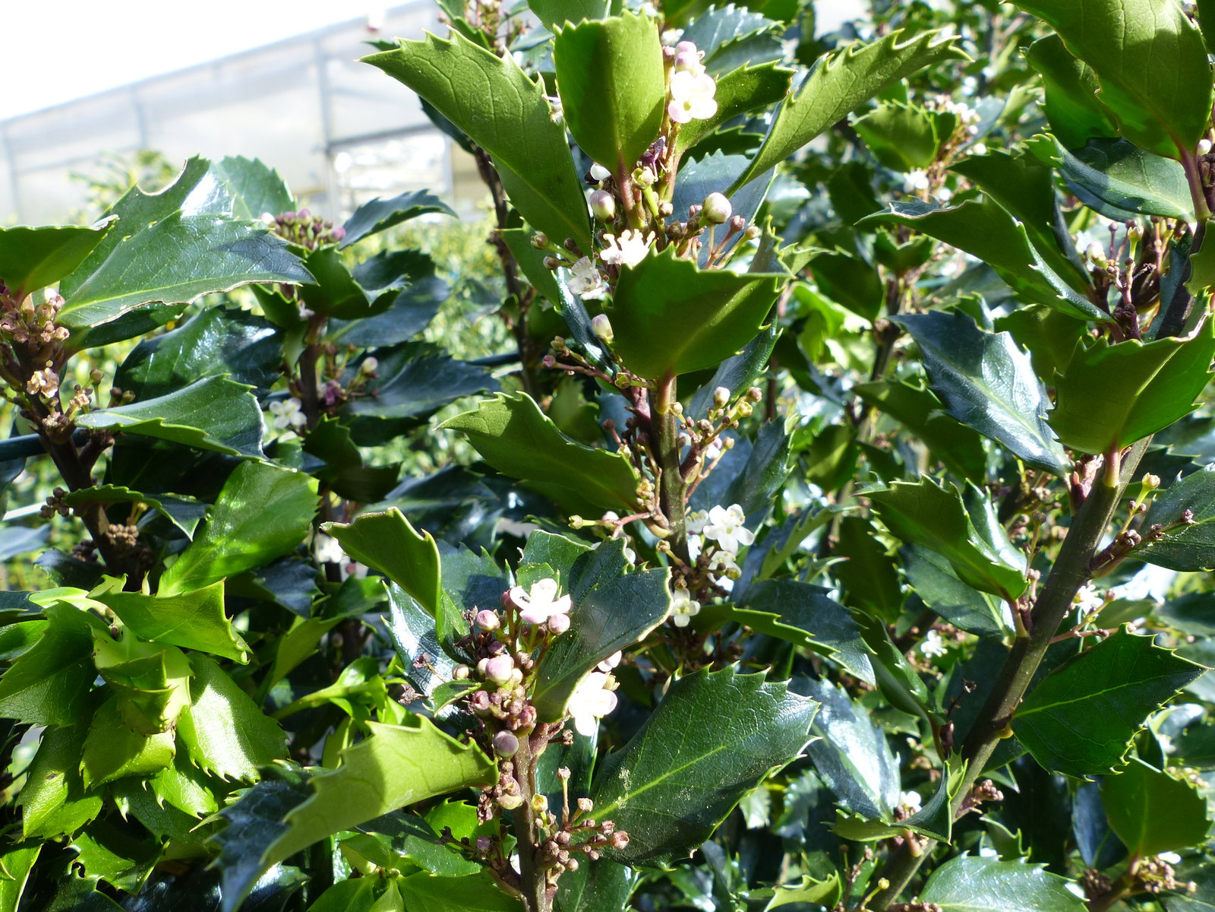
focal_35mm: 25
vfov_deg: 54.9
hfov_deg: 69.4
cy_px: 456
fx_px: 877
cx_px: 608
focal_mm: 4.5
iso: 100
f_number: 4
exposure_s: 1/160
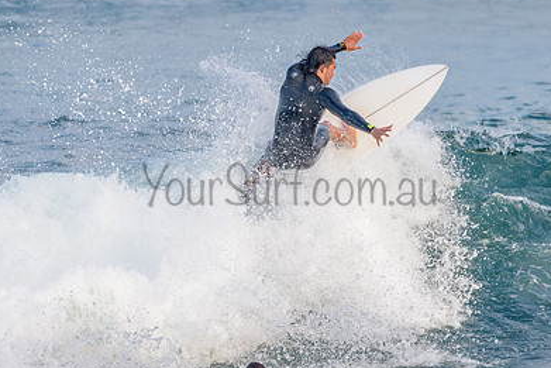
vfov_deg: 1.5
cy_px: 173
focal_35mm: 909
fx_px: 13917
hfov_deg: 2.3
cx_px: 287
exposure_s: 1/1250
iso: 360
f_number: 5.6
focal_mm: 500
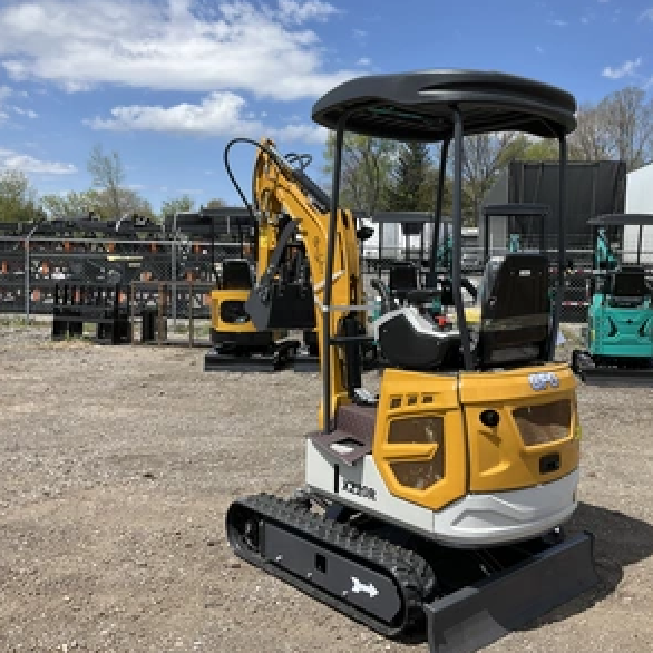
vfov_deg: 47.2
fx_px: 747
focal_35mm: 35
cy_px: 323
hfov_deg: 46.7
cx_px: 417
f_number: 1.8
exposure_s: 1/1912
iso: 25
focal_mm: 3
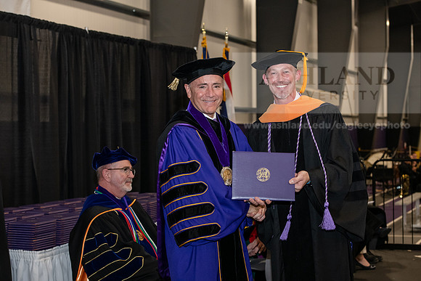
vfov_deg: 19.5
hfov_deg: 28.8
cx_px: 210
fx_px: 819
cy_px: 140
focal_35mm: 70
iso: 2500
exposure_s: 1/200
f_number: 5.6
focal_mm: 70
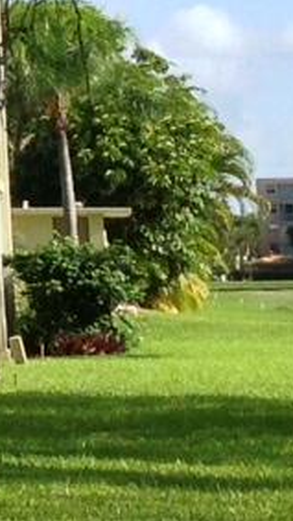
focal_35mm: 260
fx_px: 3594
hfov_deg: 4.4
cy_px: -296
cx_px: -789
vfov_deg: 8.1
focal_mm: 4.12
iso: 50
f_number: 2.4
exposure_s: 1/861
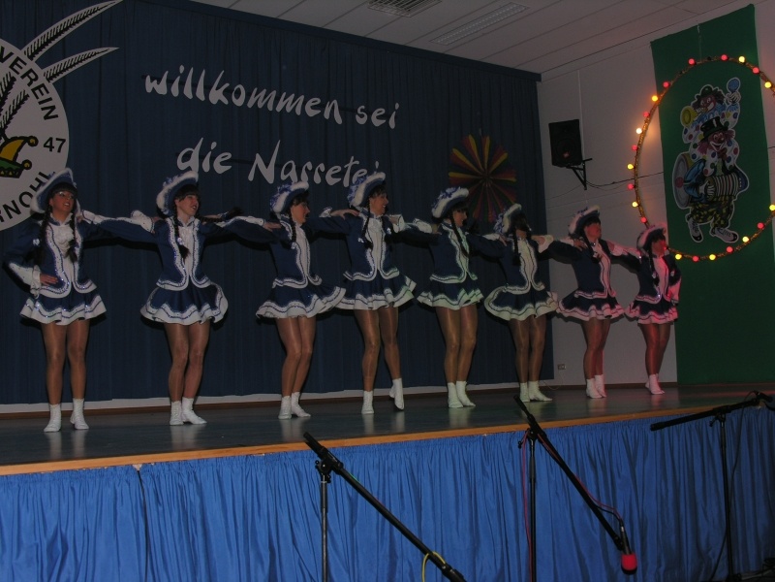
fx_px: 963
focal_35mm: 43
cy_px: 291
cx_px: 388
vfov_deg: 33.6
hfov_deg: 43.9
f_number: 4.1
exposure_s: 1/60.1
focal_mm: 11
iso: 50
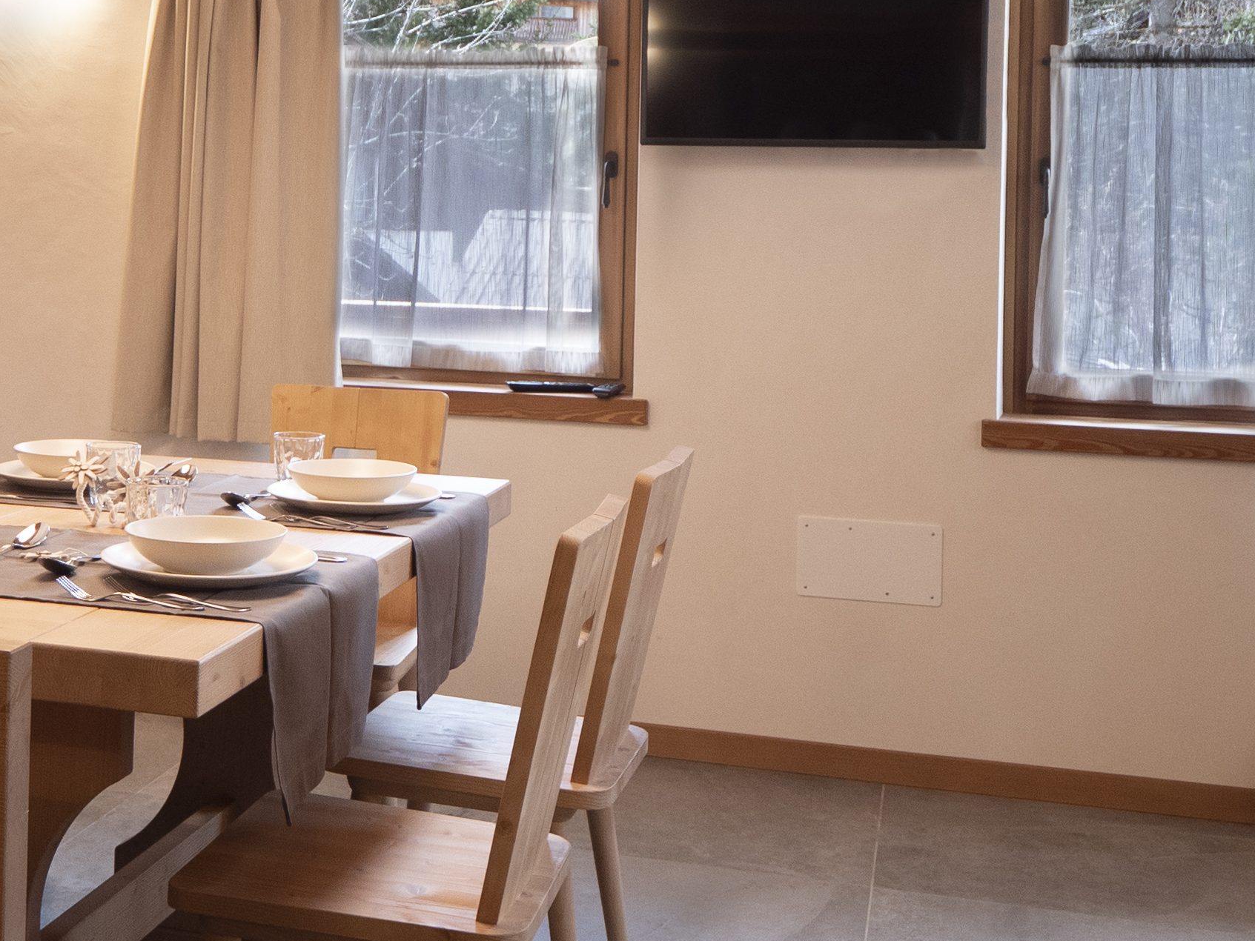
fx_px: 1777
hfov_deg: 38.2
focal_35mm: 49
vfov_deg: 29.2
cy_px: 223
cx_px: 355
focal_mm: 8
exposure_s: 1/50
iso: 400
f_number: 2.8
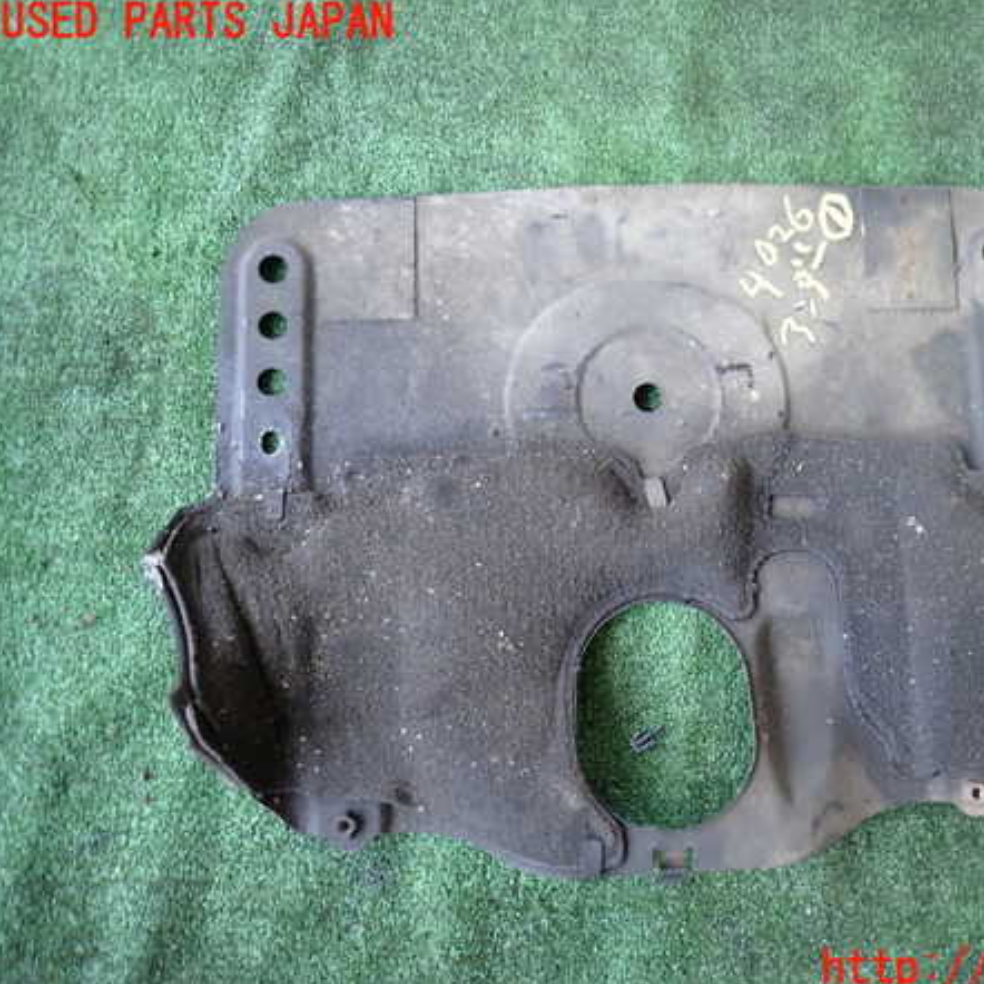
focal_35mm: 30
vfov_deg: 54.0
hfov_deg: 53.0
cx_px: 657
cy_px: 496
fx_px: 965
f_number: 2
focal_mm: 4.5
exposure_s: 1/80
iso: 200
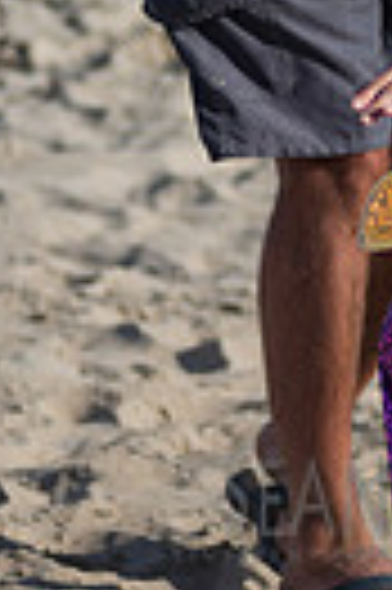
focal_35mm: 531
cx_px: 559
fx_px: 8695
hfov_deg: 2.6
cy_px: -268
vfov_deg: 3.9
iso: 125
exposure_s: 1/3200
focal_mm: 120
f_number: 2.8
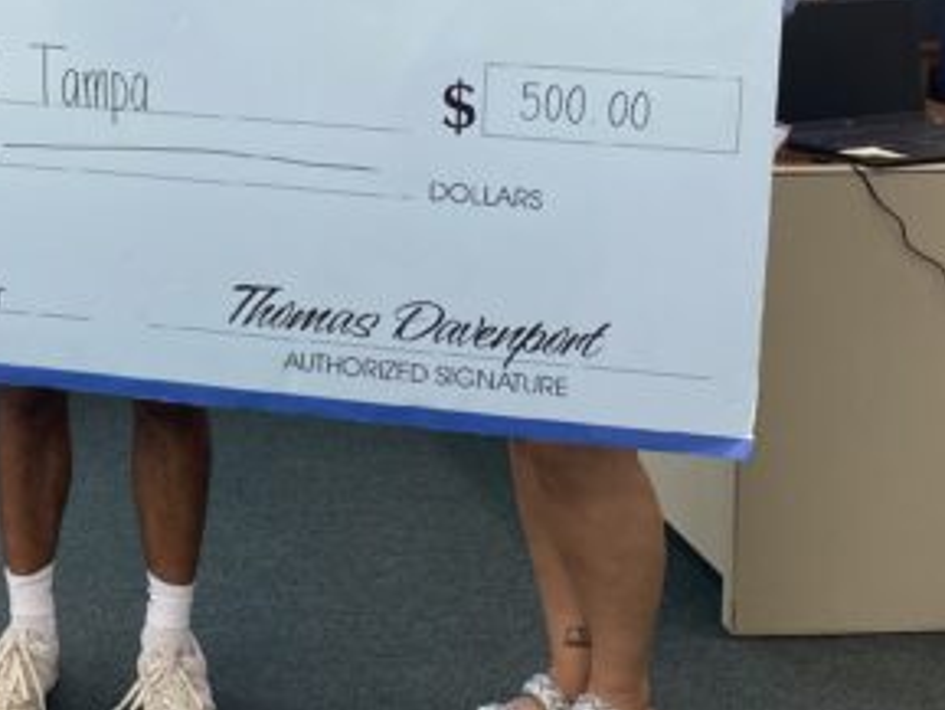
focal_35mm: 69
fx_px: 1884
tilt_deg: -6.1
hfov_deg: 26.7
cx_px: 10
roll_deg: -0.1
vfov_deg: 20.3
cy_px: -72
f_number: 1.8
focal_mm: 4.25
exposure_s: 1/120
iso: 50
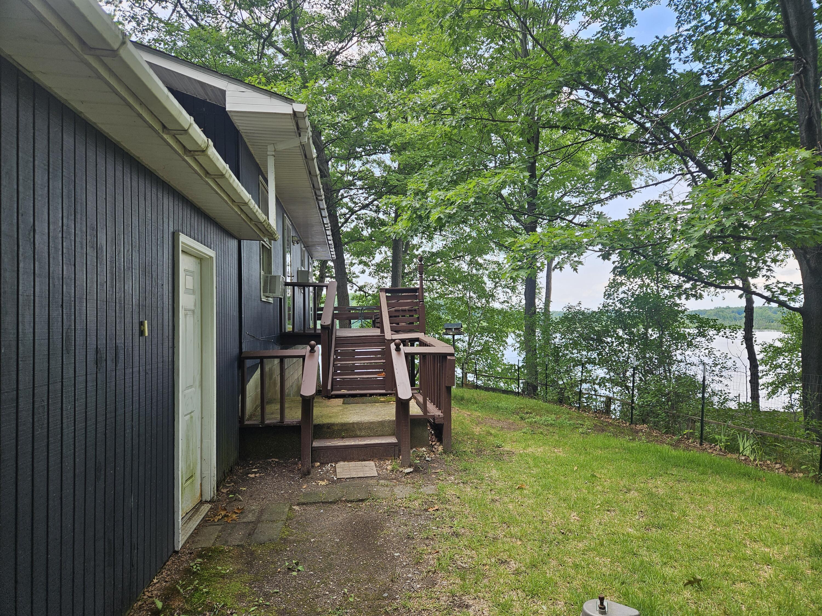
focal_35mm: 23
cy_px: 308
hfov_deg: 73.9
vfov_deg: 58.9
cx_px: 411
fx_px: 546
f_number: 1.8
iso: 25
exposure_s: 1/208
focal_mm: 5.4
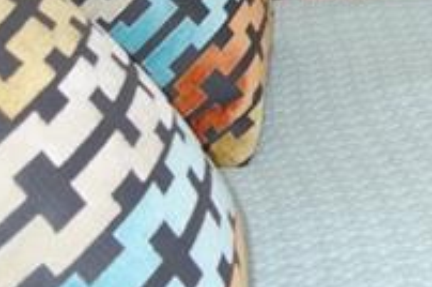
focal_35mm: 142
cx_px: 830
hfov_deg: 12.8
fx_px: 1701
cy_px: -428
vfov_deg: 8.7
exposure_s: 1/100
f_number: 2.8
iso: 125
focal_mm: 10.4
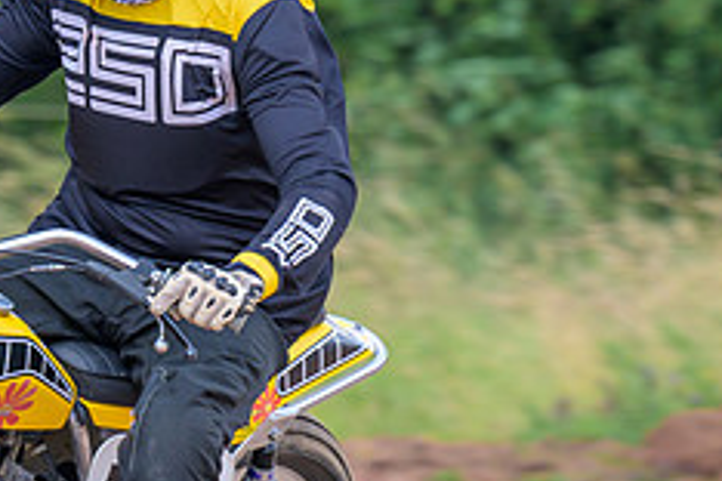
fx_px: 14359
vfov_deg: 1.9
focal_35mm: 716
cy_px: 273
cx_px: -192
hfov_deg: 2.9
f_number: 4
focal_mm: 165
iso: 250
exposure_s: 1/320
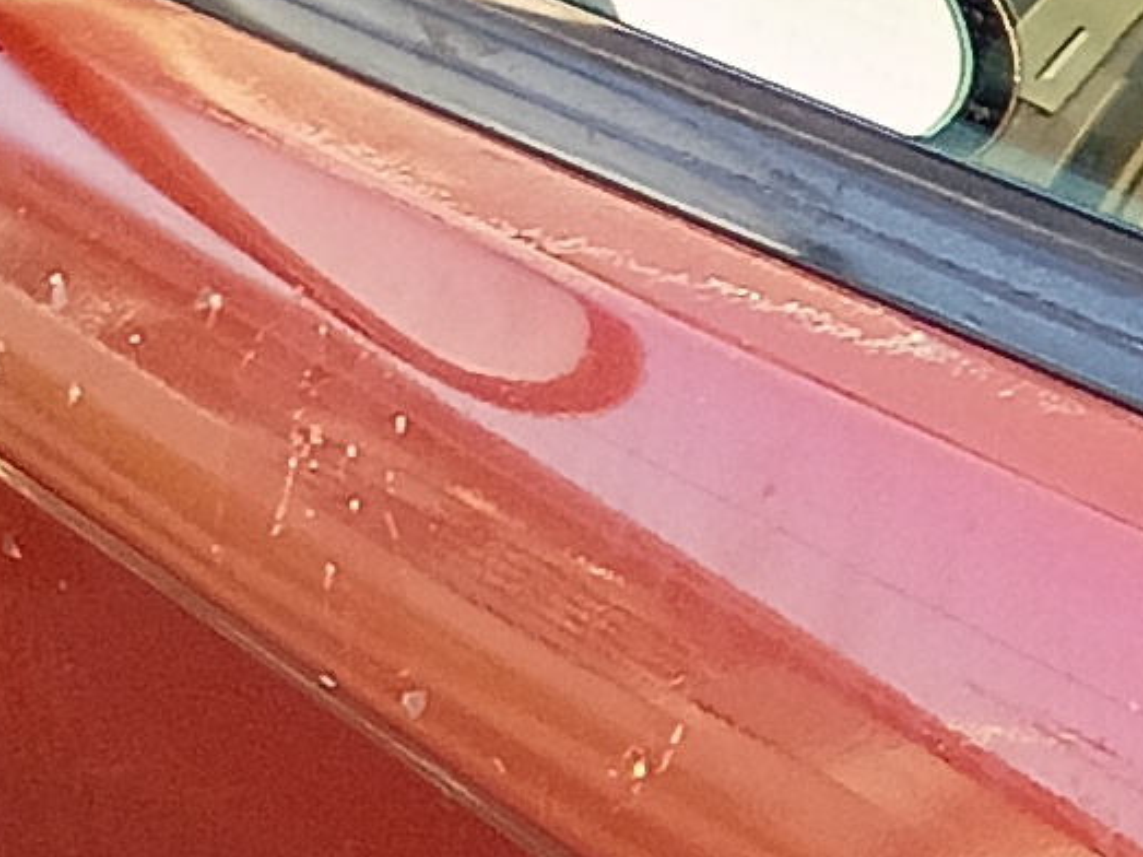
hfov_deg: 7.9
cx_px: 2942
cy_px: 1611
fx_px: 7494
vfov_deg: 6.4
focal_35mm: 227
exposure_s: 1/120
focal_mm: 4.27
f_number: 1.8
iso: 105
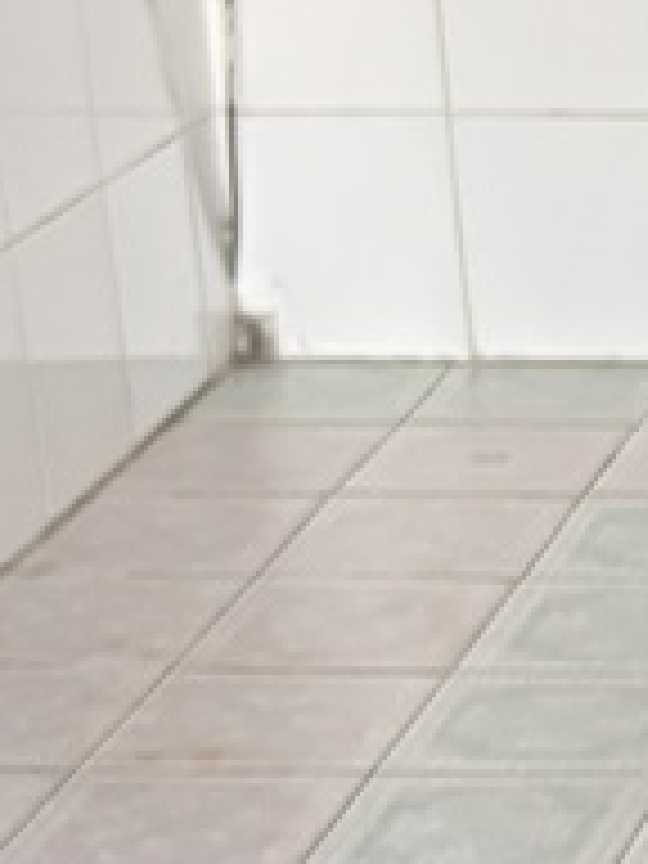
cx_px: 1755
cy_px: 576
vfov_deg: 11.4
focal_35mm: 173
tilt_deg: -18.2
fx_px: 4318
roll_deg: +0.4
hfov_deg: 7.7
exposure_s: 1/102
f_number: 1.6
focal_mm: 5.96
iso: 125
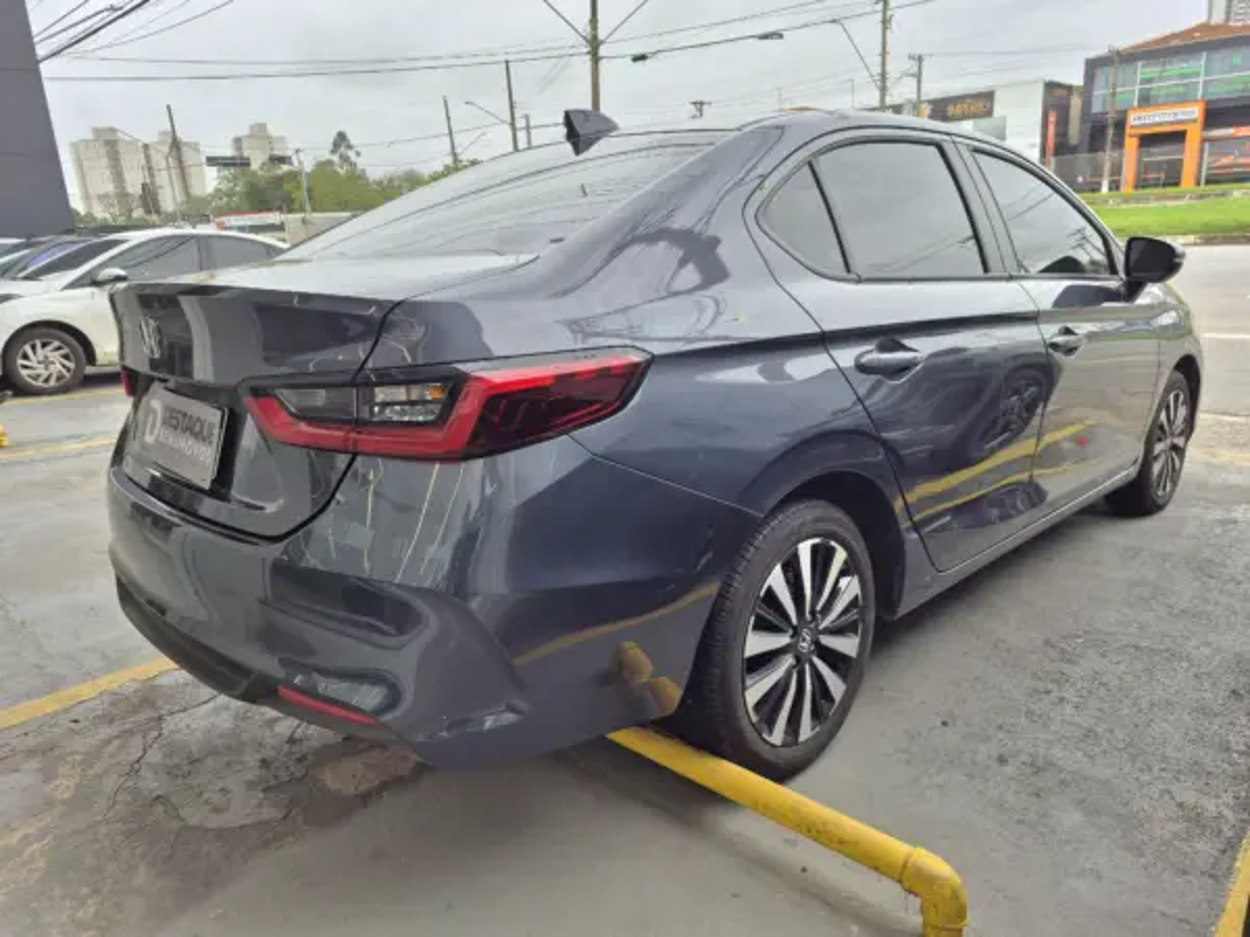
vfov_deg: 58.9
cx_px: 625
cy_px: 468
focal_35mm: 23
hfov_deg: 73.9
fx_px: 831
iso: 25
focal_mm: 5.4
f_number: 1.8
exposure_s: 1/217
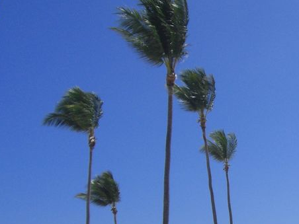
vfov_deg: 16.7
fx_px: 743
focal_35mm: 86
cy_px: 232
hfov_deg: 21.7
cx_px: 323
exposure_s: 1/250
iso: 64
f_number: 8
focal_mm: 6.2
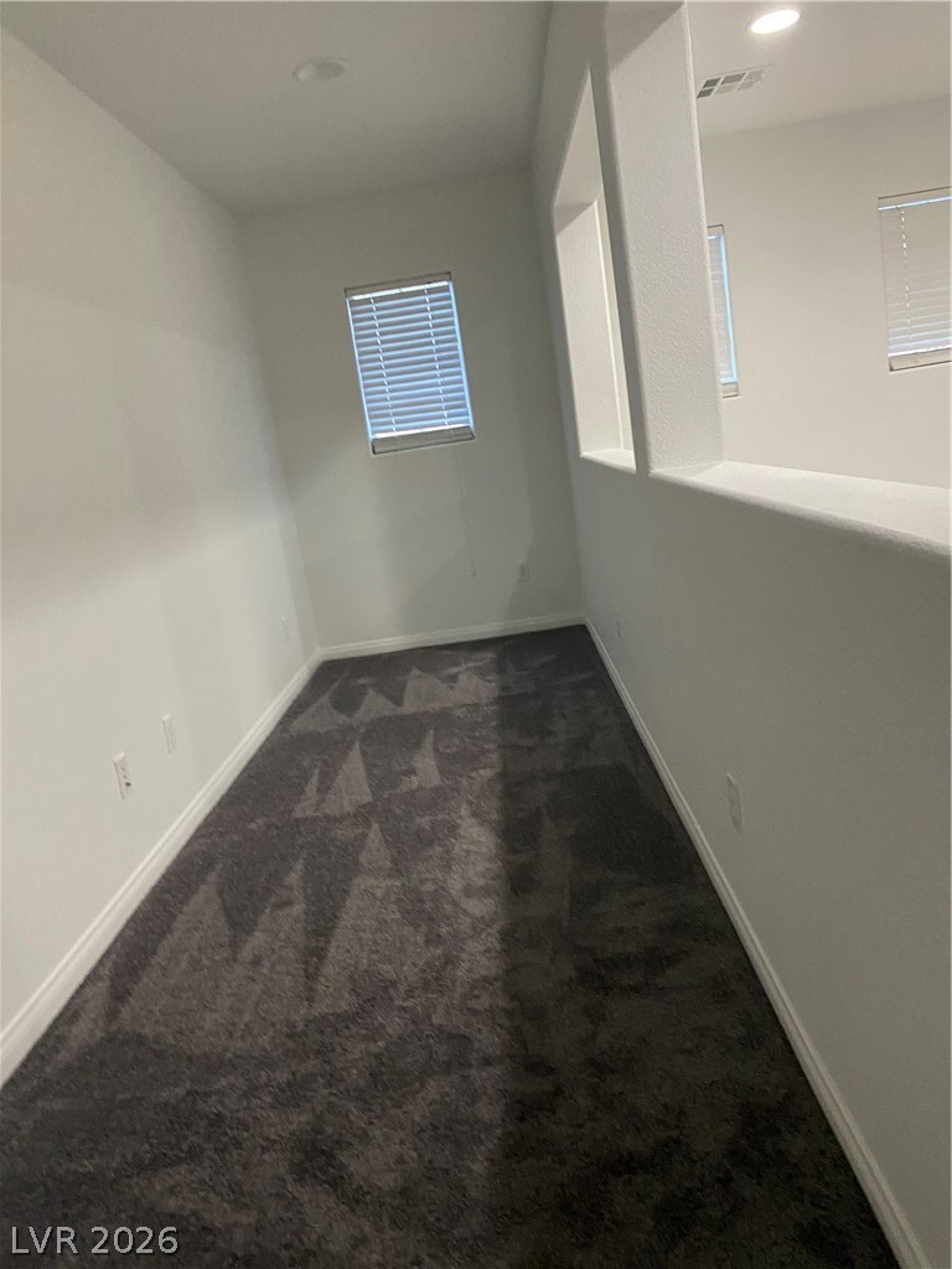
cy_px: 634
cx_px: 476
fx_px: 953
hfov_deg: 53.1
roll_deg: +8.9
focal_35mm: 26
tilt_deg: -11.0
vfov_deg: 67.3
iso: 400
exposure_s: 1/40
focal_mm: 4.25
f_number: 1.8
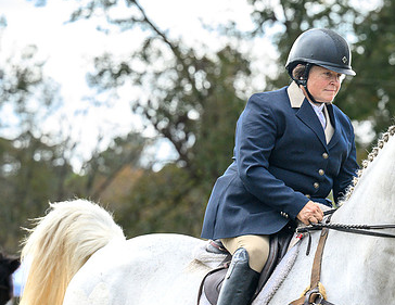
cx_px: 345
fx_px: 2410
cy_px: 174
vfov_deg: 7.2
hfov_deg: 9.3
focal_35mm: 209
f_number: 3.5
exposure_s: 1/1000
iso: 640
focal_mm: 99
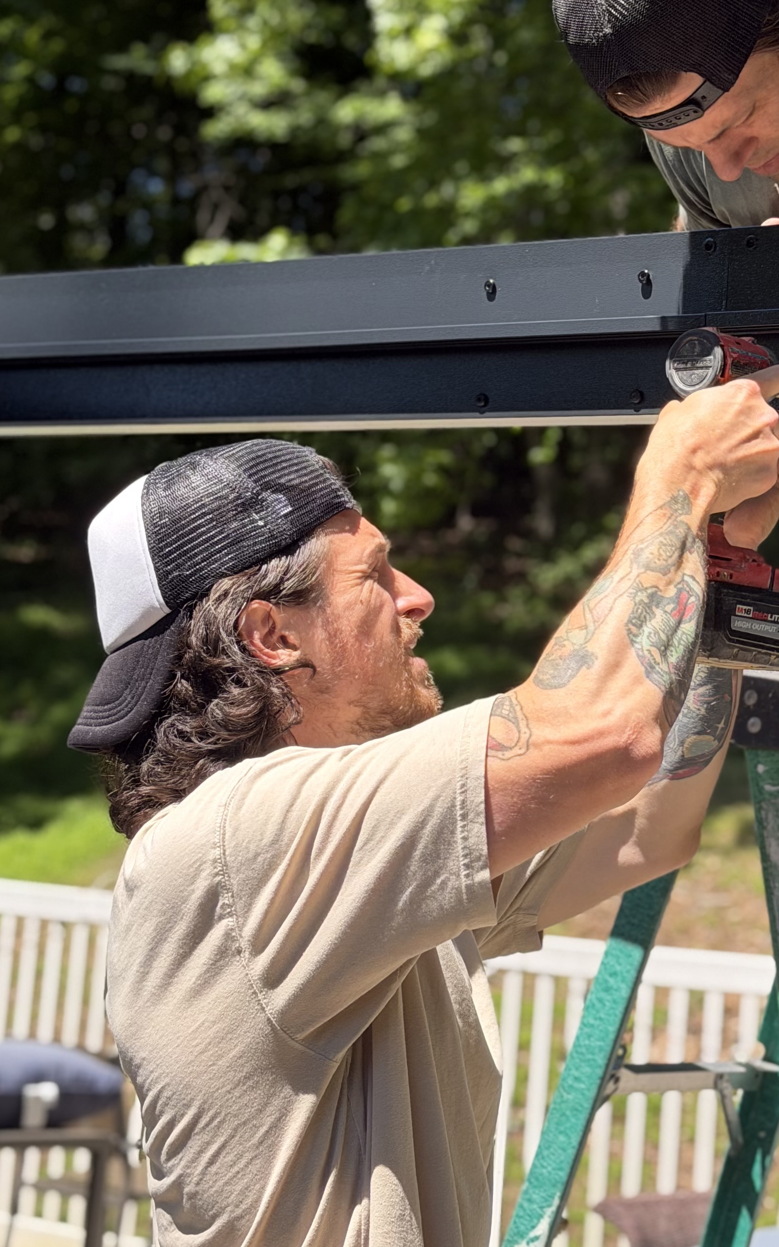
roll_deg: -6.3
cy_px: 599
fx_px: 2684
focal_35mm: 79
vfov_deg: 26.1
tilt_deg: +4.9
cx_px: 677
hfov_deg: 16.3
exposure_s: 1/1456
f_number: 1.78
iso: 80
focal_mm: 6.76
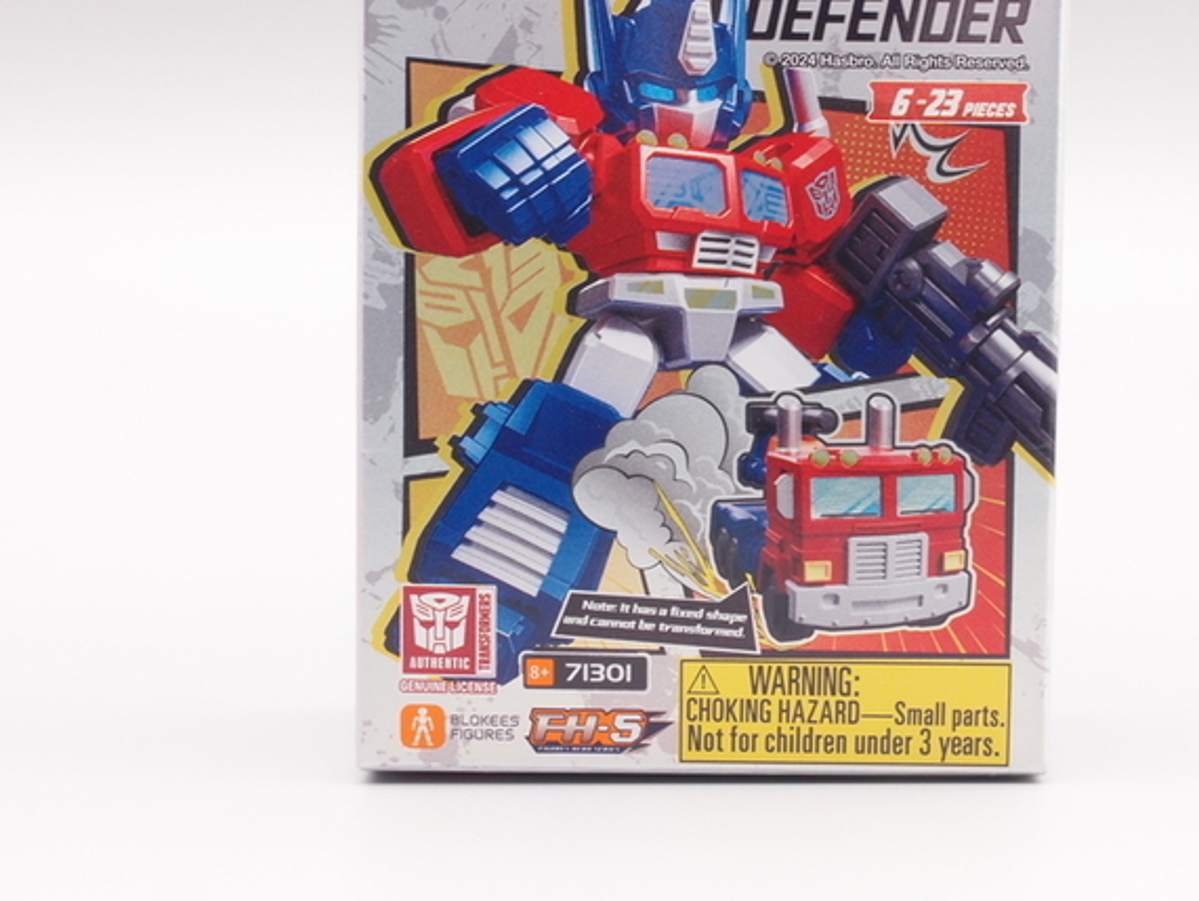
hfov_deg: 21.5
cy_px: 311
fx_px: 3154
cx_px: 657
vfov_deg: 16.2
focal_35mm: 91
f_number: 8
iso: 100
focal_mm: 14.05
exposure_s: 1/4
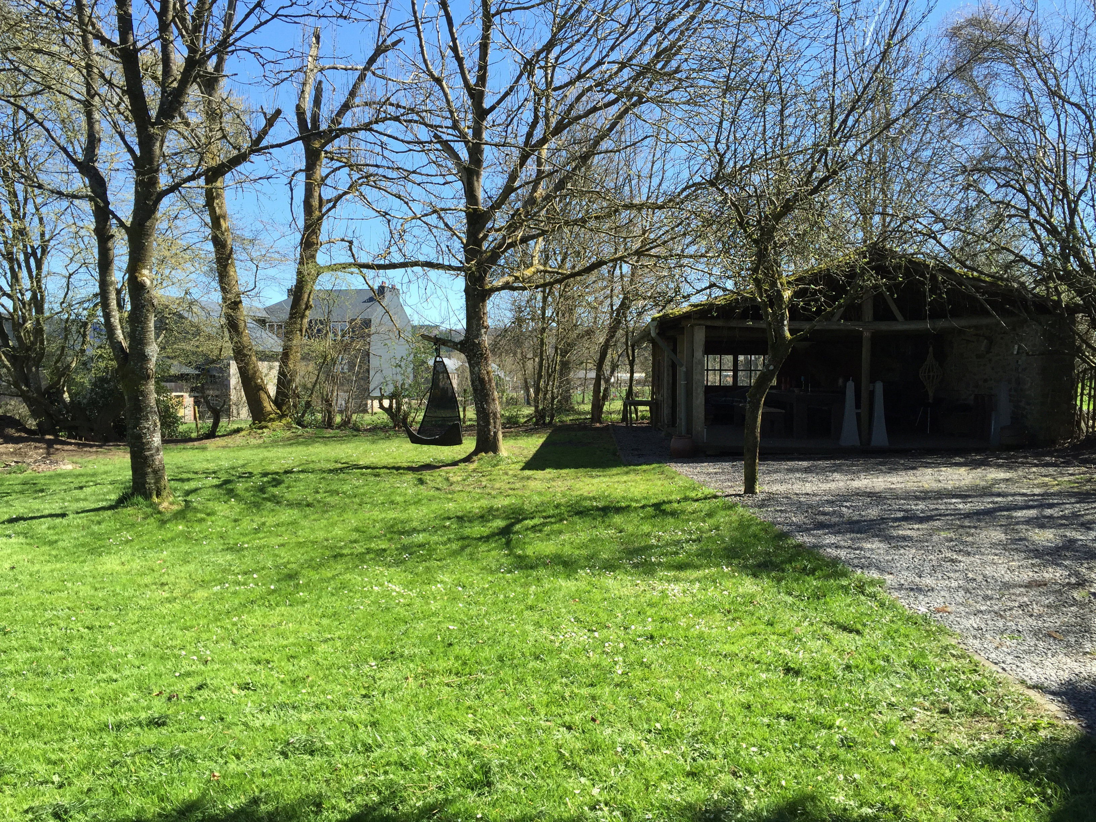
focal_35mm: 29
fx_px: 918
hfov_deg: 61.7
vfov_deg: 48.2
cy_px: 411
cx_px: 548
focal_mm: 4.15
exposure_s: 1/775
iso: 32
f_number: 2.2
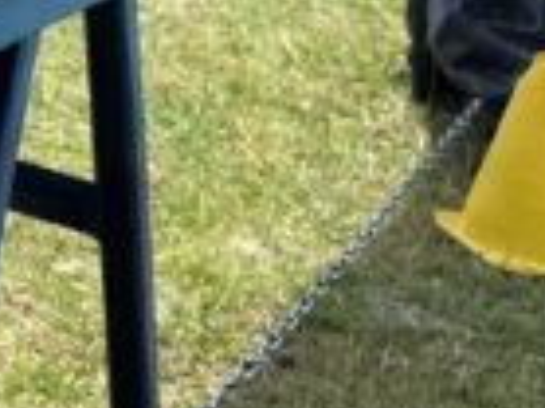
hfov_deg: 11.3
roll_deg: -4.0
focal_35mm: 144
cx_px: -780
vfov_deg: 9.1
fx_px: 2265
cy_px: -632
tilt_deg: +0.7
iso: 50
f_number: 1.6
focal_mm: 5.1
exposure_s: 1/3413
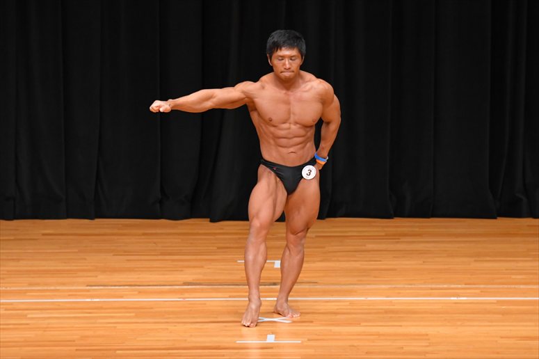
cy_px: 180
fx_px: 4265
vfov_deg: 4.8
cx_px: 270
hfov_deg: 7.2
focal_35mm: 285
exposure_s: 1/400
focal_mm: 190
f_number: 5.6
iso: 4000
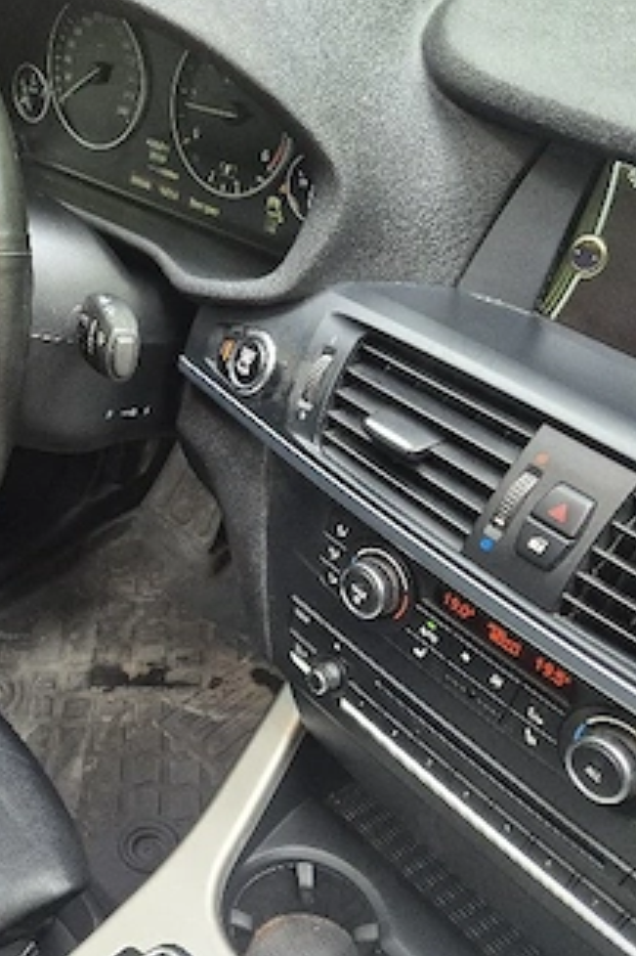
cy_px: 472
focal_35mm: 44
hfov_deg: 28.2
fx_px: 1167
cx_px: -29
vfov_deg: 44.5
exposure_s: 1/100
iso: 400
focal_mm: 5.4
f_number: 1.8
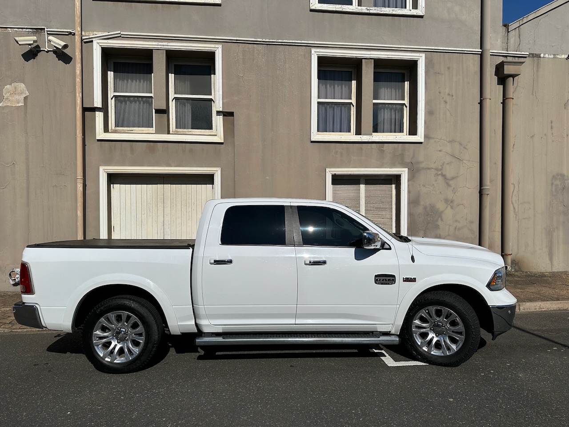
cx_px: 284
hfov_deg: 71.6
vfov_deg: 56.8
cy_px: 214
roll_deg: +0.6
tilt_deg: -0.7
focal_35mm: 24
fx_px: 394
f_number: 1.78
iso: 80
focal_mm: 6.86
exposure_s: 1/15625
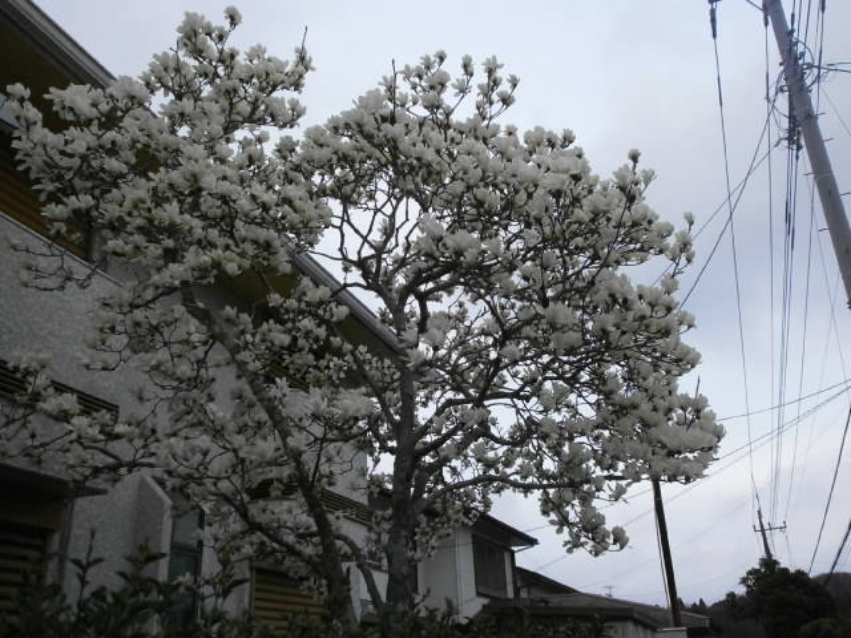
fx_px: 787
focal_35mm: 32
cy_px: 319
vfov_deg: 44.2
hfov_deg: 56.8
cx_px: 426
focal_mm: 5.8
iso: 320
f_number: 3.1
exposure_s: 1/250
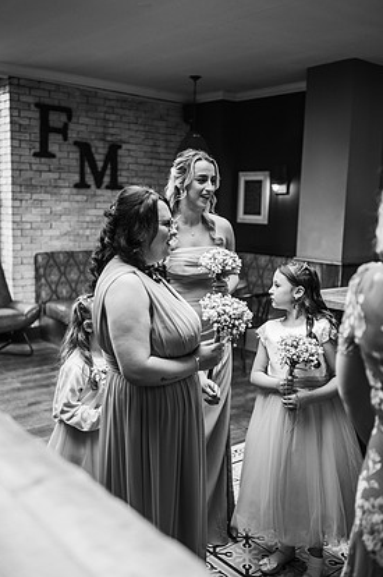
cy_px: 300
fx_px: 608
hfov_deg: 35.0
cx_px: 190
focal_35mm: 38
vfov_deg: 50.7
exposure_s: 1/200
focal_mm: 35
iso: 450
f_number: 1.8
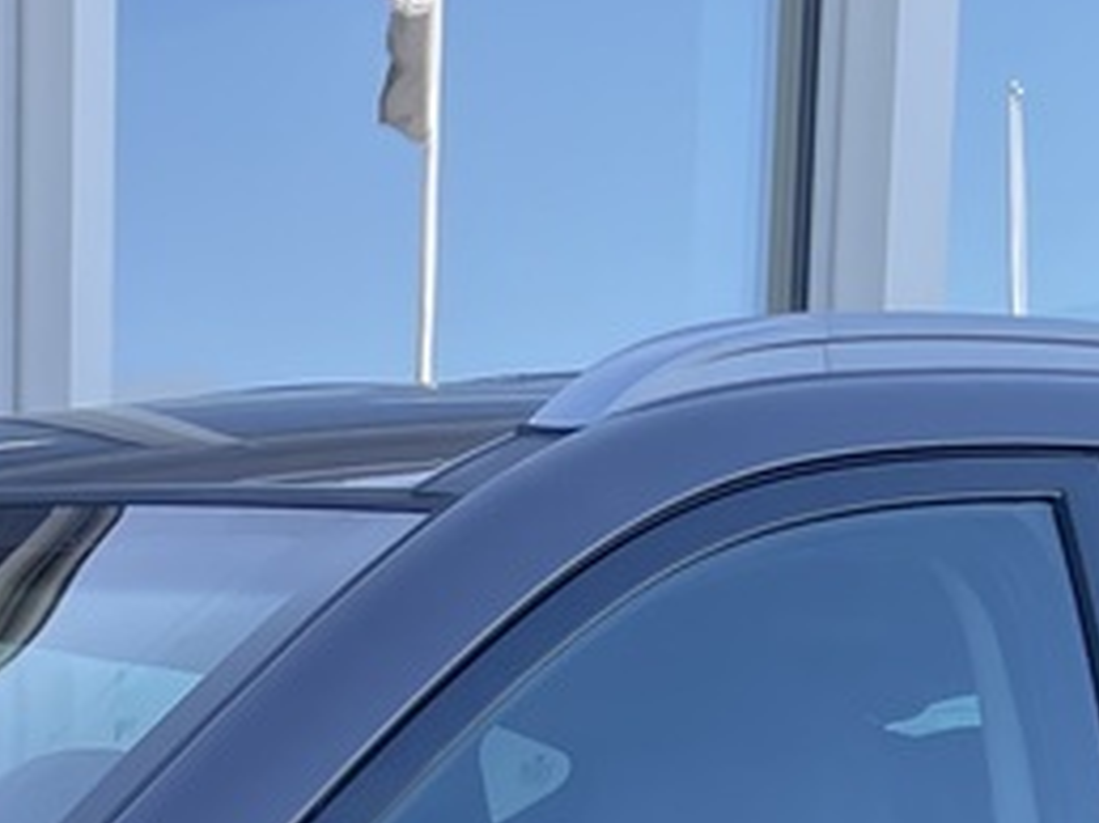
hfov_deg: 13.3
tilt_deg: -12.1
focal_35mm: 139
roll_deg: +0.5
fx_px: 4411
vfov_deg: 9.5
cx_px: -581
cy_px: 1998
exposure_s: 1/443
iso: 32
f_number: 1.6
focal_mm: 5.1
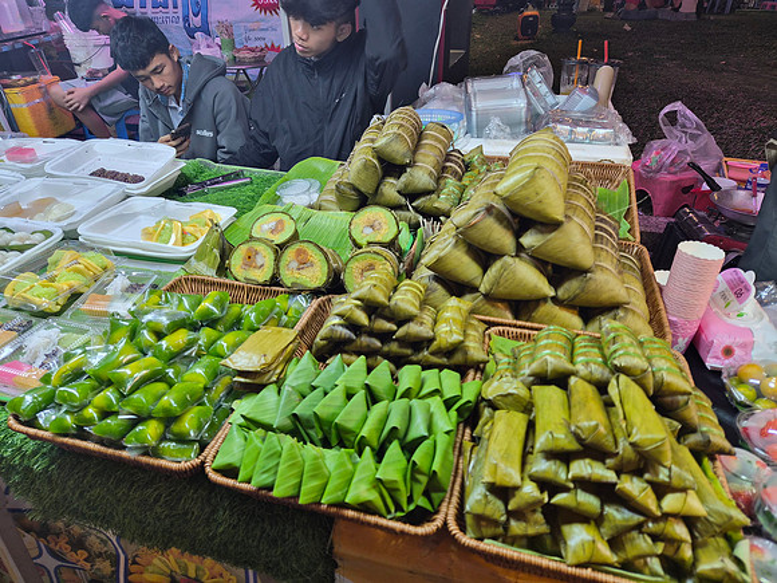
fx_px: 516
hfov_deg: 73.9
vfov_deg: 58.9
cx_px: 388
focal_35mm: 23
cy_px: 292
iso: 80
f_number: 1.8
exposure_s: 1/62
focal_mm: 5.4
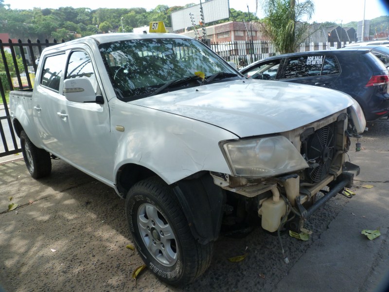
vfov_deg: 54.9
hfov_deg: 69.4
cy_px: 146
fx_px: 281
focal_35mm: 25
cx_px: 194
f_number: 4
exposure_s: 1/125
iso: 125
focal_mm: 4.5
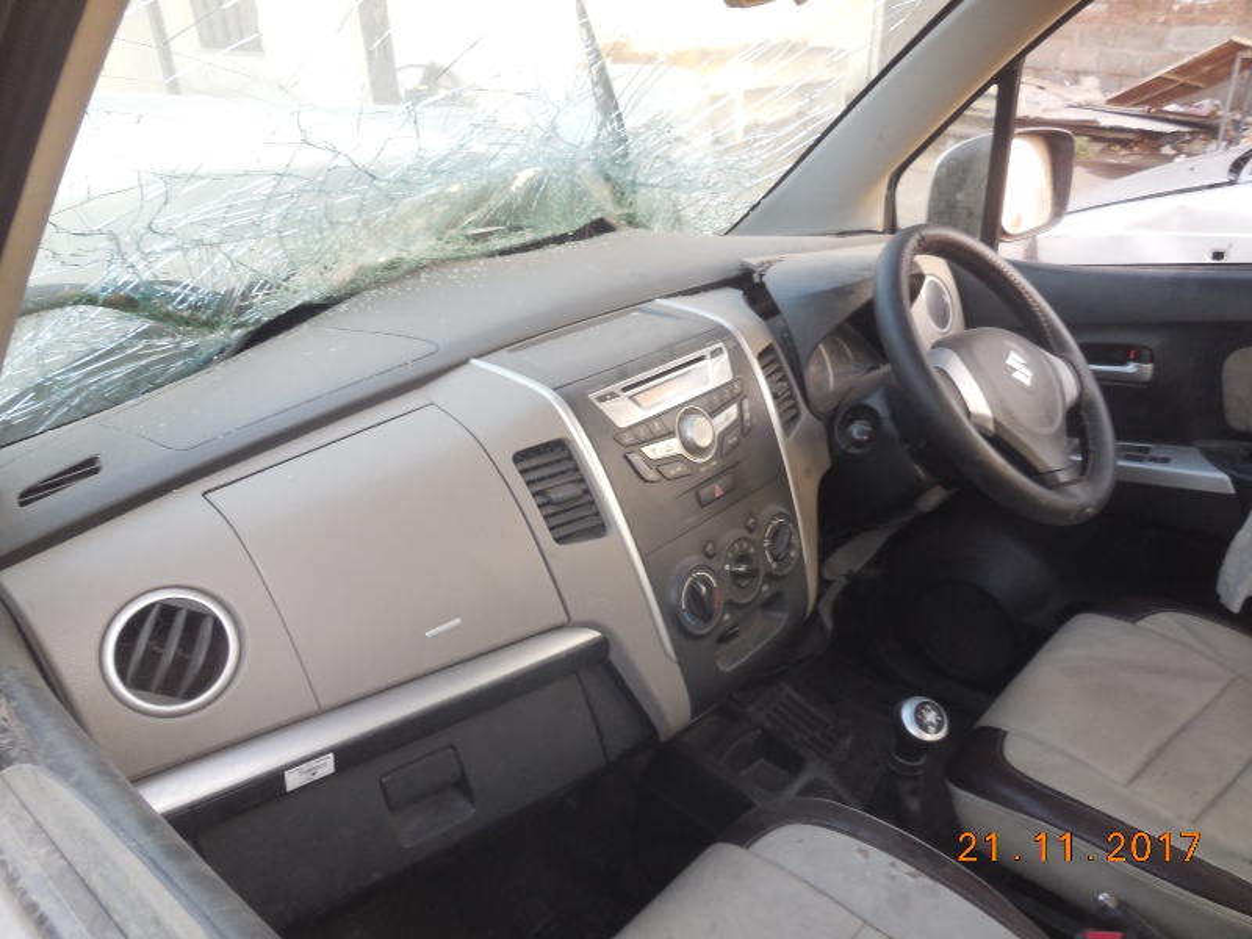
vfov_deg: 54.9
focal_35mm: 25
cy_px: 470
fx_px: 904
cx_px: 626
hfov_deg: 69.4
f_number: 3.1
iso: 160
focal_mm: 4.5
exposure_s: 1/30
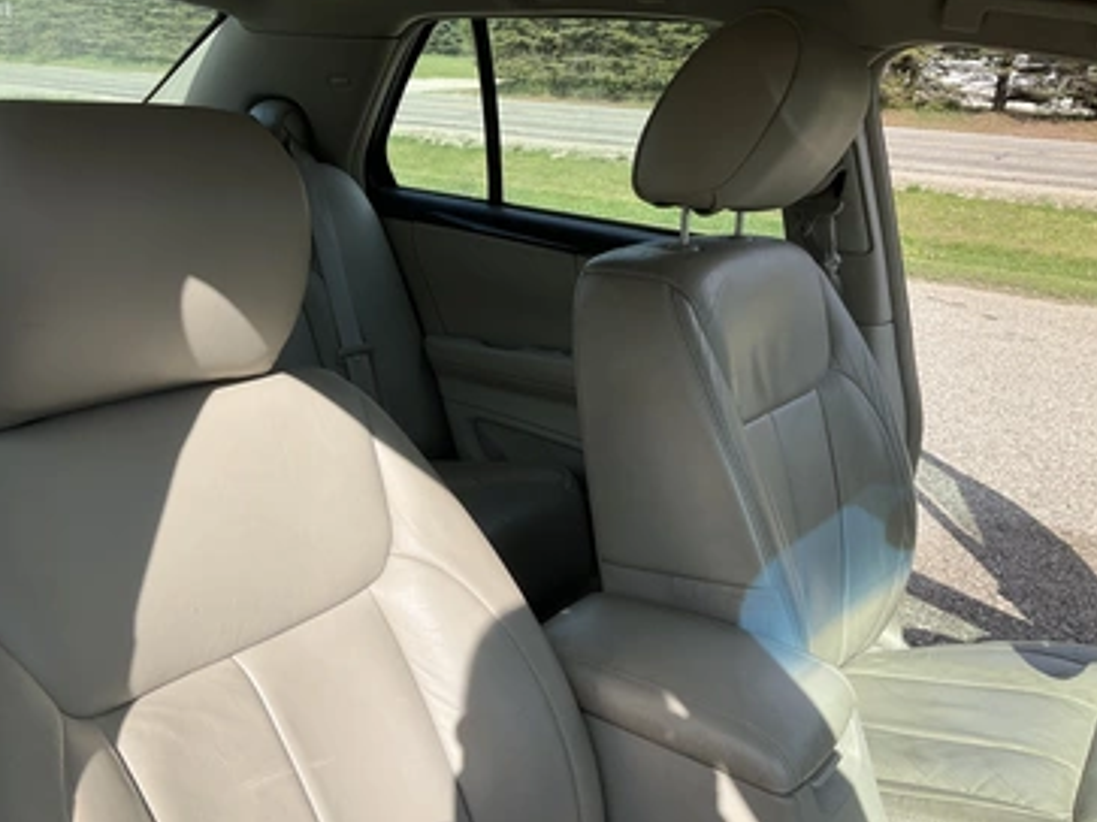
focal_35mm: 32
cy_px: 435
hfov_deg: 56.8
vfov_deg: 44.1
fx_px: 1014
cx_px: 505
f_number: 1.8
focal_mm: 3
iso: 25
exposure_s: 1/1221
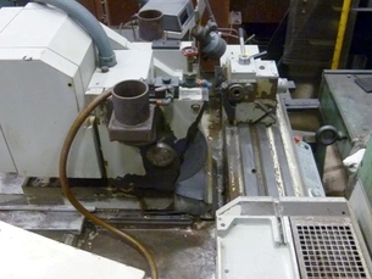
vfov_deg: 37.7
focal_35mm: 38
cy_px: 145
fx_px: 409
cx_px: 195
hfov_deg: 48.9
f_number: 2.9
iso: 400
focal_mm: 5.2
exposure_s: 1/20
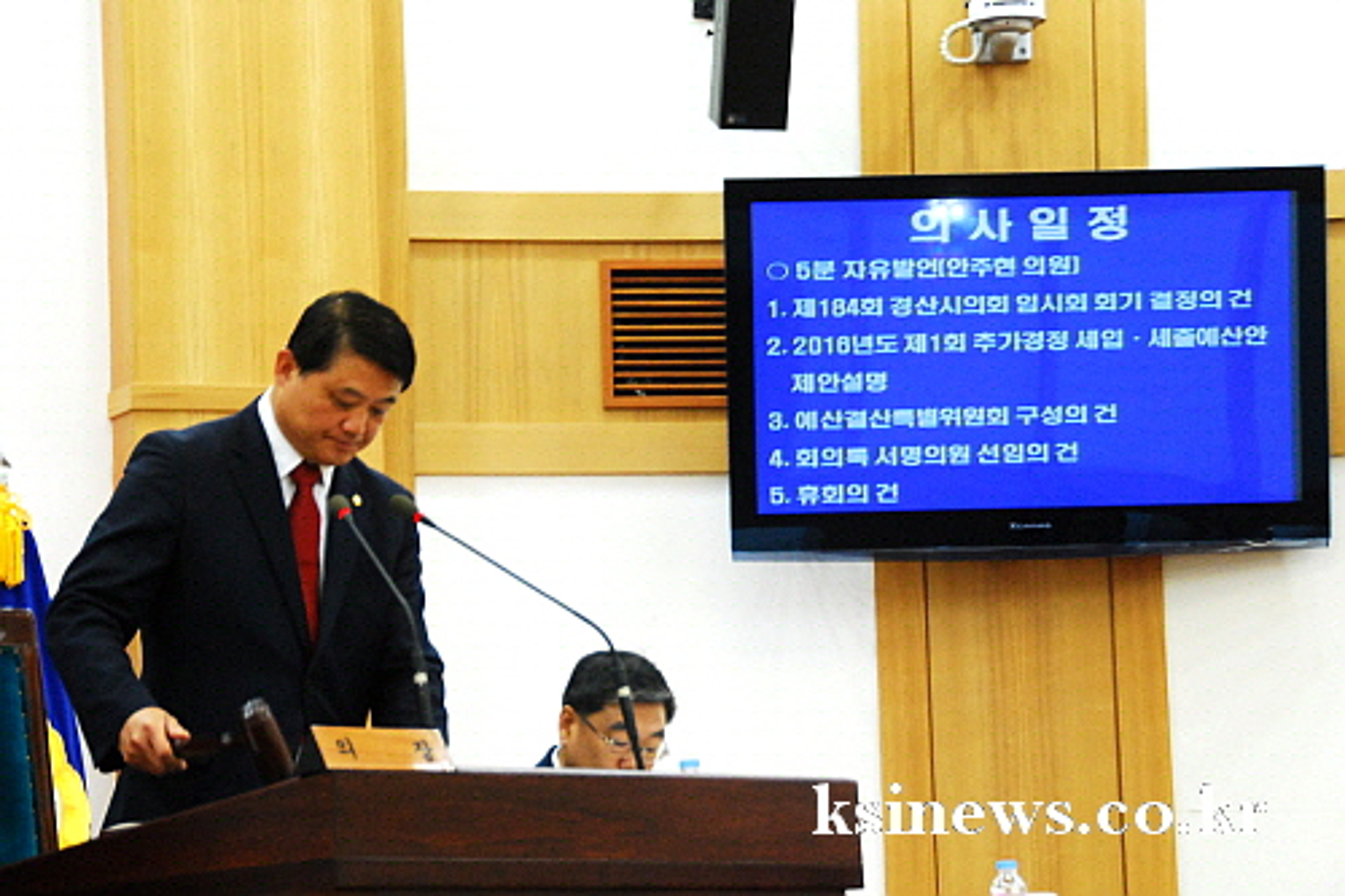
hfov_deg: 18.2
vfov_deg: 12.2
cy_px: 448
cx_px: 672
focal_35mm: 112
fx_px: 4202
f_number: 5.3
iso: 1250
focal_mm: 75
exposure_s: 1/30
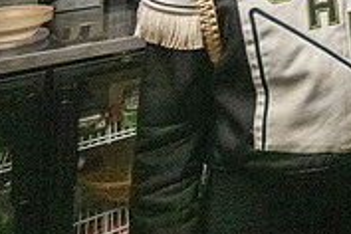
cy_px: -130
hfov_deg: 25.9
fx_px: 448
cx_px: 567
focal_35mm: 46
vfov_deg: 22.9
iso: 12800
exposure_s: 1/500
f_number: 4
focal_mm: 14
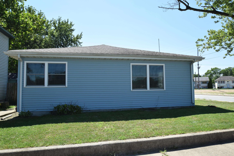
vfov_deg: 53.1
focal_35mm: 24
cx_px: 117
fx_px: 156
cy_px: 78
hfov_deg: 73.7
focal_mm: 16
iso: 500
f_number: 10
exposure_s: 1/640
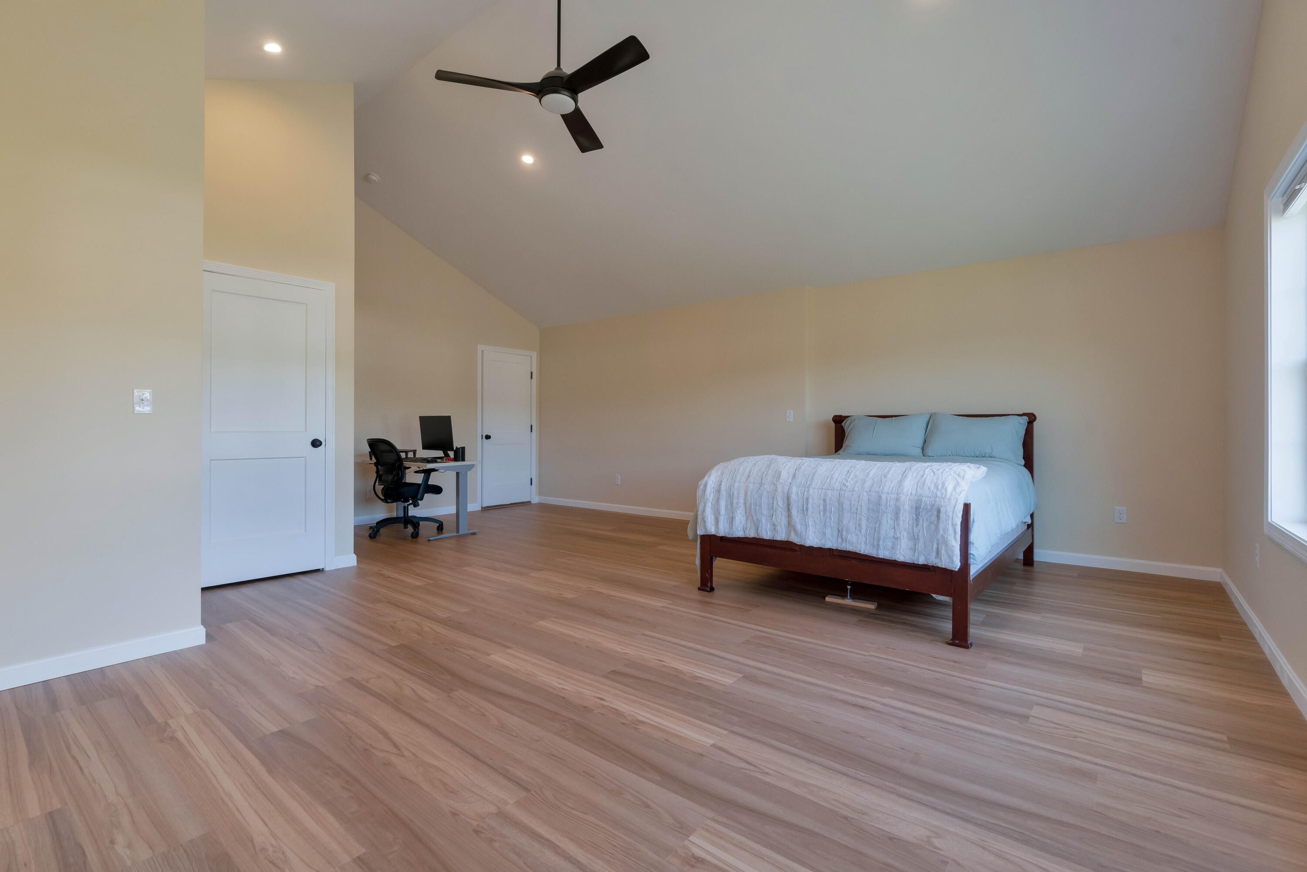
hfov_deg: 96.7
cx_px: 654
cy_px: 436
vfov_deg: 73.8
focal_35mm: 16
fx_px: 581
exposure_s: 1/45
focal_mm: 16
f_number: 8
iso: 800
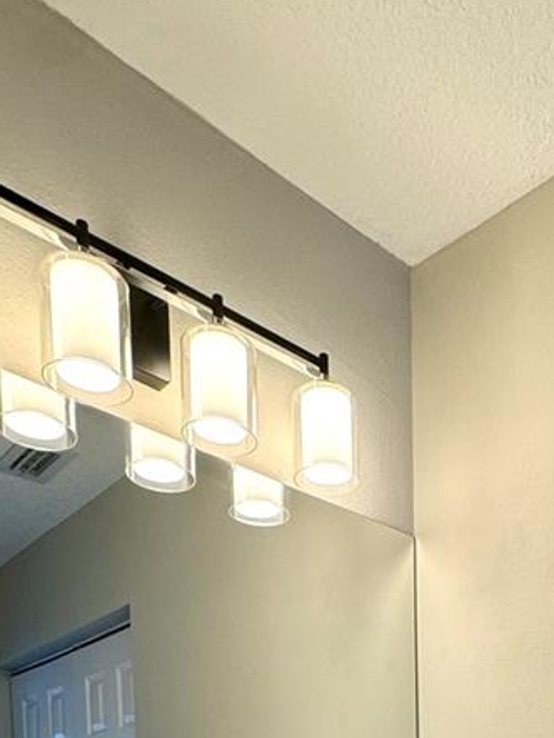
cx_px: 447
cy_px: 913
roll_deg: +0.4
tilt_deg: -5.1
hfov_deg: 36.4
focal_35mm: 38
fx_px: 810
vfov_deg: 36.2
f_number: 2.2
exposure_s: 1/120
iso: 100
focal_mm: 2.22
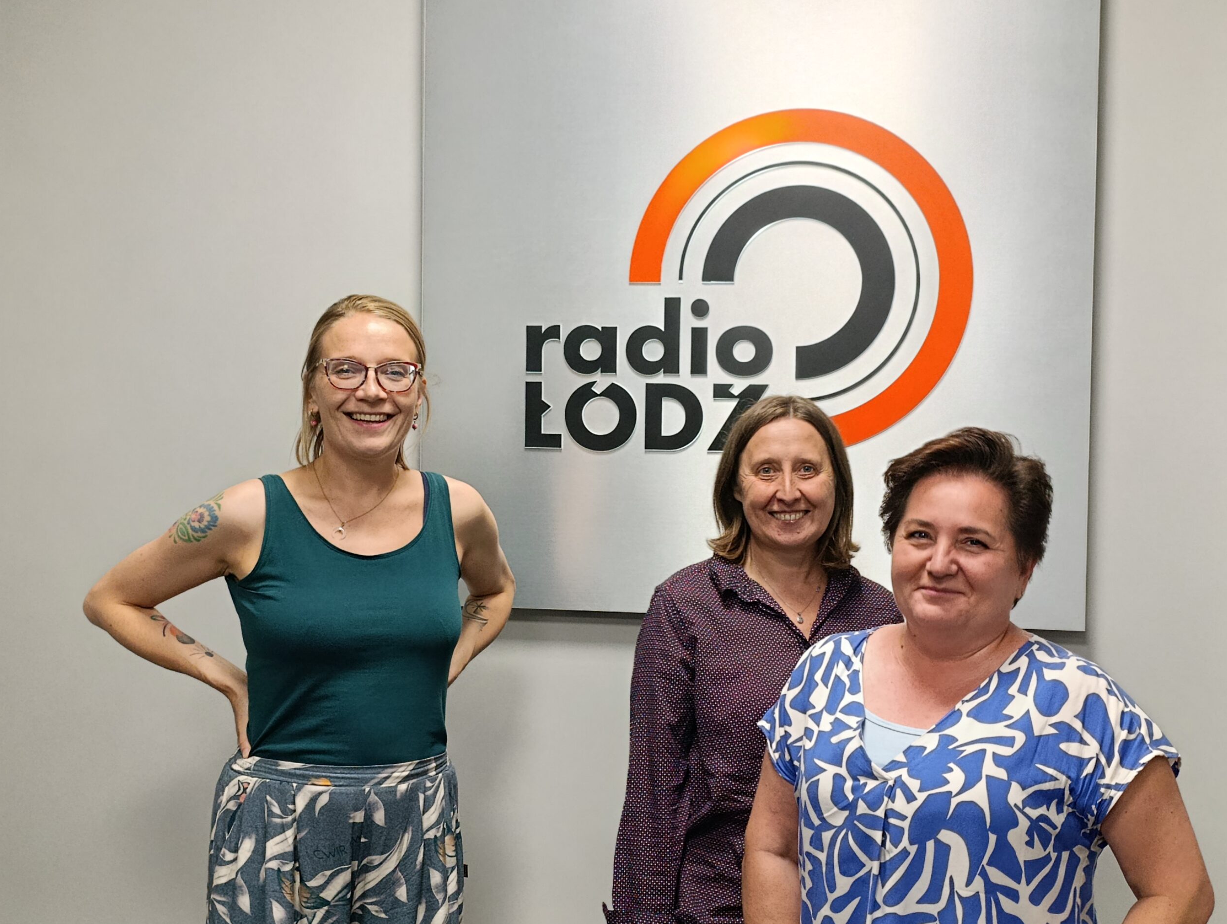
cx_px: 609
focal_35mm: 47
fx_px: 1668
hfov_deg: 40.4
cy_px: 462
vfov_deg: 31.0
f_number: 1.65
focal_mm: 6.11
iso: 1159
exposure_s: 1/100
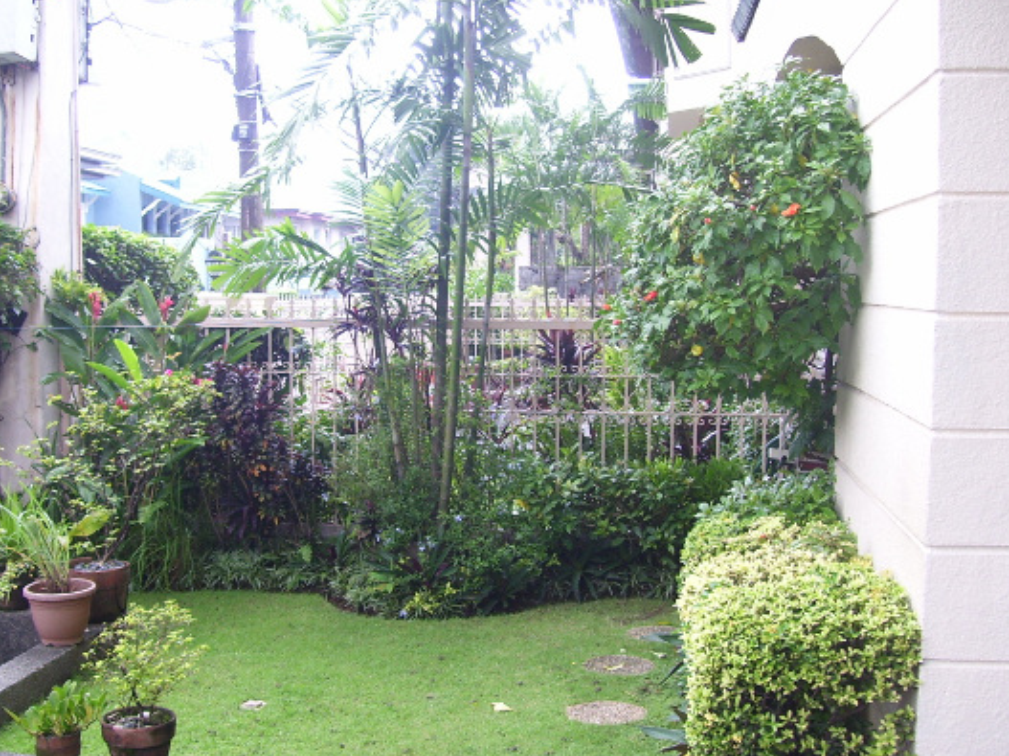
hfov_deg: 45.7
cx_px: 437
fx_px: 1195
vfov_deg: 35.1
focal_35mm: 41
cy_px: 392
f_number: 2.7
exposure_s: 1/90
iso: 80
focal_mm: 6
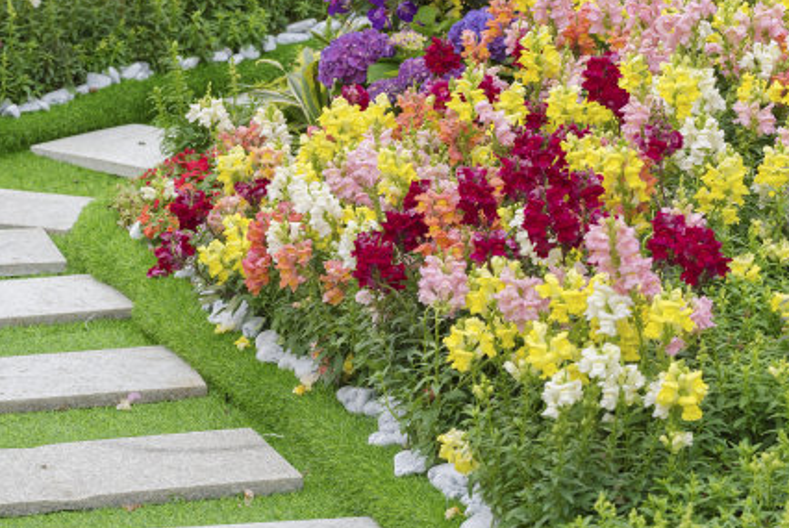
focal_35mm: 158
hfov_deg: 13.0
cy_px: 264
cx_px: 313
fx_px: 3466
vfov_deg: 8.7
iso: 800
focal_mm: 110
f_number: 10
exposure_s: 1/80
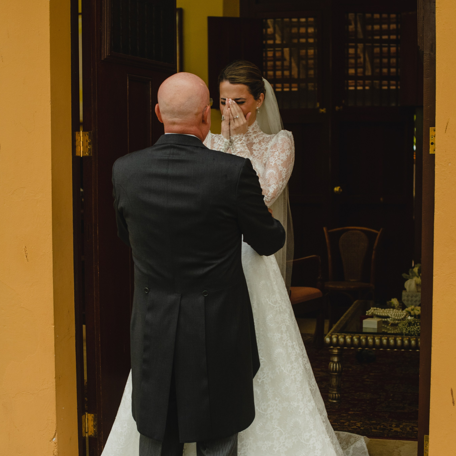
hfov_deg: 26.9
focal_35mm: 64
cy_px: 276
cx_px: 227
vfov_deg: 26.8
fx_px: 954
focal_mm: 50
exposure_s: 1/200
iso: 800
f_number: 4
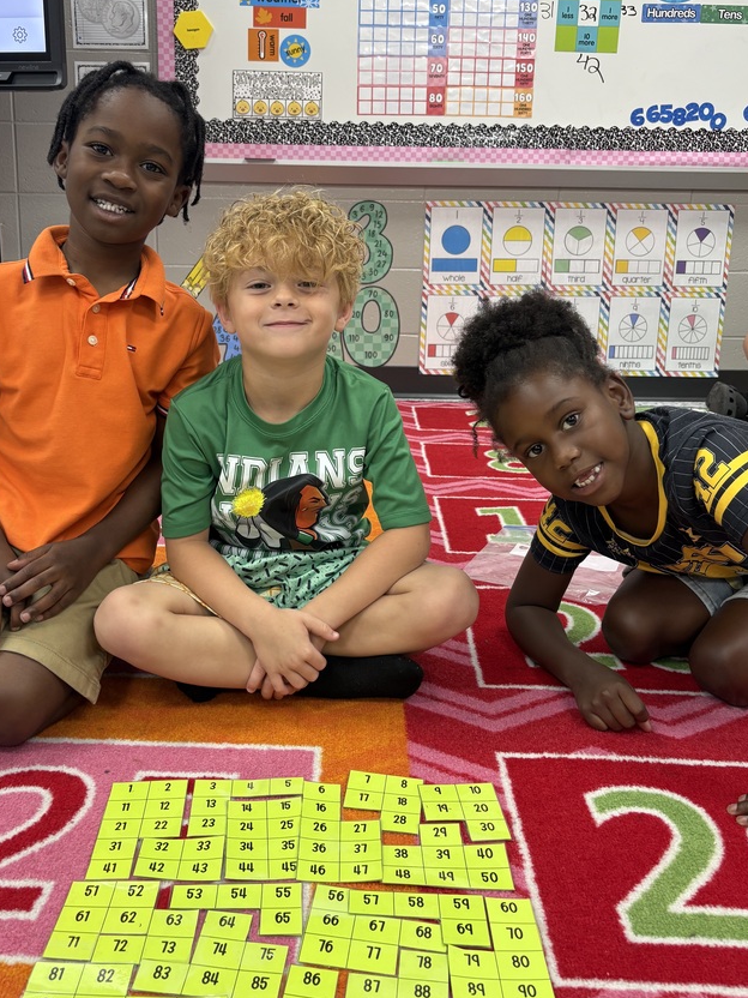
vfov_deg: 56.4
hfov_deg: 44.1
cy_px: 405
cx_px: 331
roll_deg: -0.7
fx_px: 922
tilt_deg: -11.9
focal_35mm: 32
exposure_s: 1/60
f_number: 1.6
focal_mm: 5.96
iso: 80
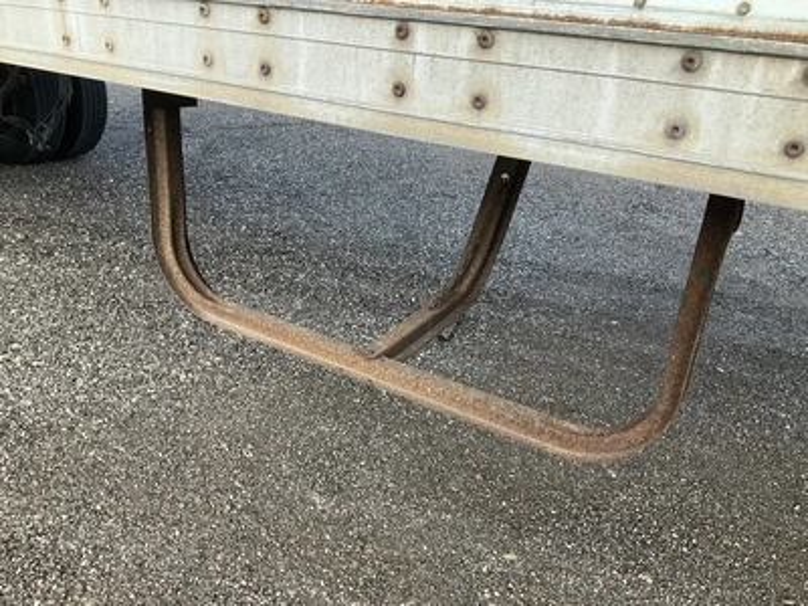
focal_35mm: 29
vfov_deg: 48.2
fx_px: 677
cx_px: 404
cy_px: 303
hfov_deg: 61.7
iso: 20
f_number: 1.8
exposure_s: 1/234
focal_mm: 3
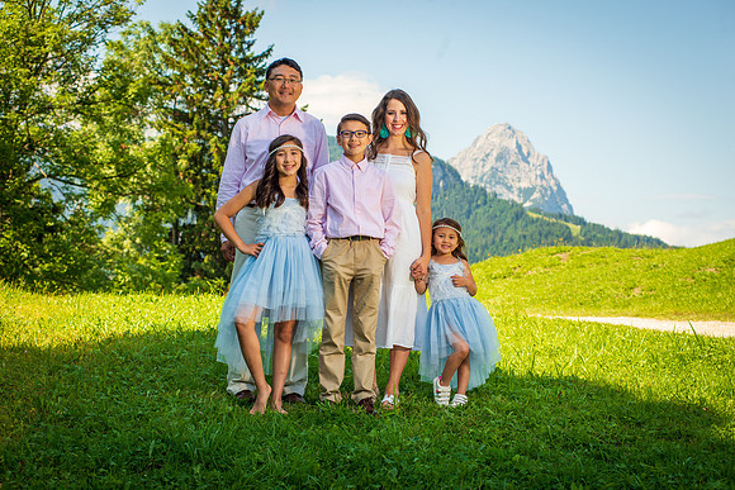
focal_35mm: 80
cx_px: 368
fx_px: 1634
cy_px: 245
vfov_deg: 17.1
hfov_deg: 25.4
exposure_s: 1/320
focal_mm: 80
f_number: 6.3
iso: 100
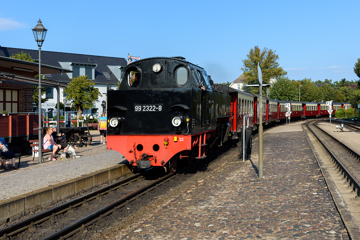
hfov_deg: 51.3
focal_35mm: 38
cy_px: 120
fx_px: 375
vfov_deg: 35.5
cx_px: 180
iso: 100
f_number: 8
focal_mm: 25
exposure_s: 1/320
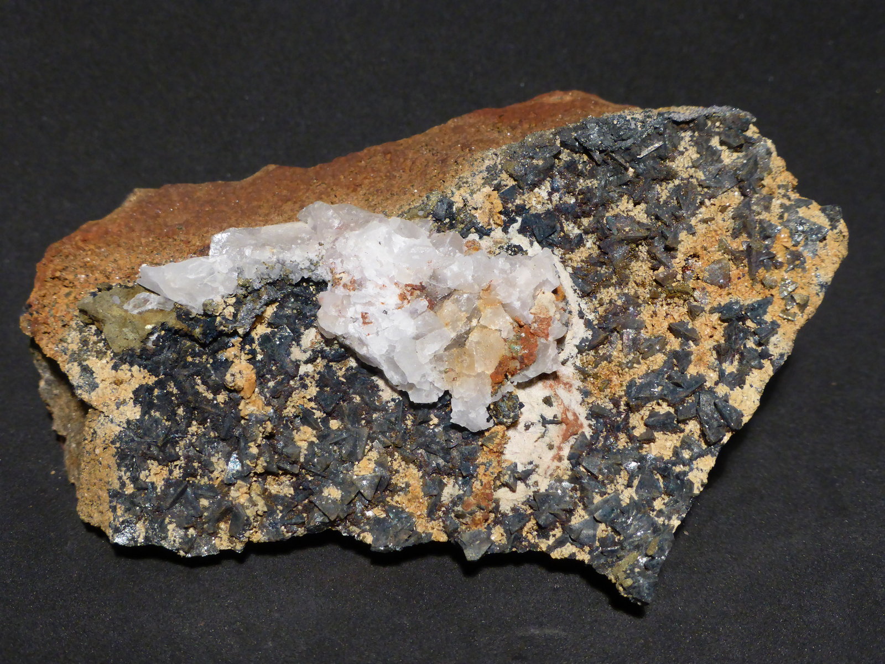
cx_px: 442
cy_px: 332
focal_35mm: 57
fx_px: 1457
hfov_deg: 33.8
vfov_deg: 25.7
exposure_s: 1/30
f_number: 4.6
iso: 400
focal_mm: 9.7
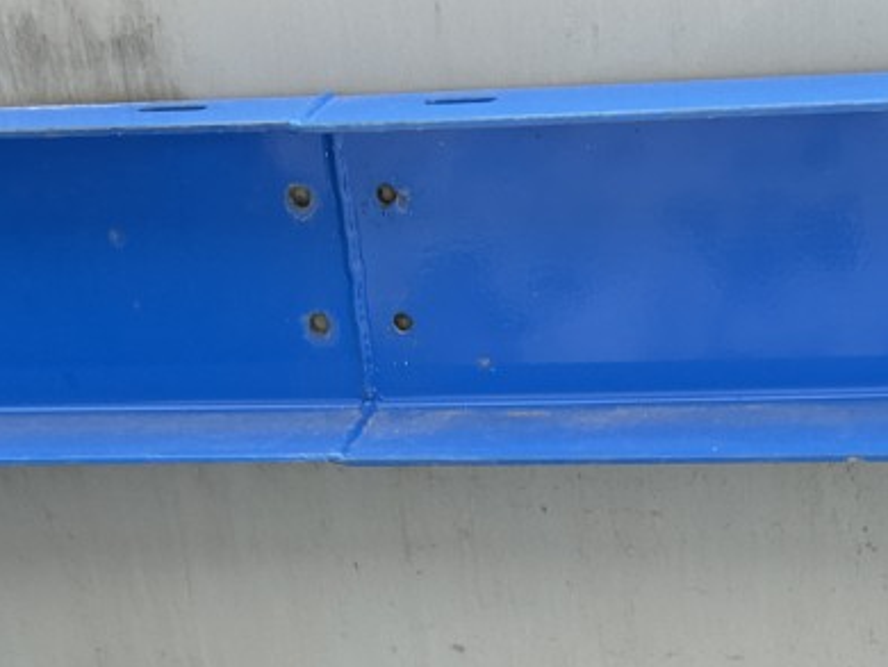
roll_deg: -2.9
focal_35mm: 96
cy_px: 1081
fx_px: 2464
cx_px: 653
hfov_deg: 20.3
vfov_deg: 14.2
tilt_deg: +8.2
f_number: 1.5
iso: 40
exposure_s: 1/178
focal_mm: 5.7
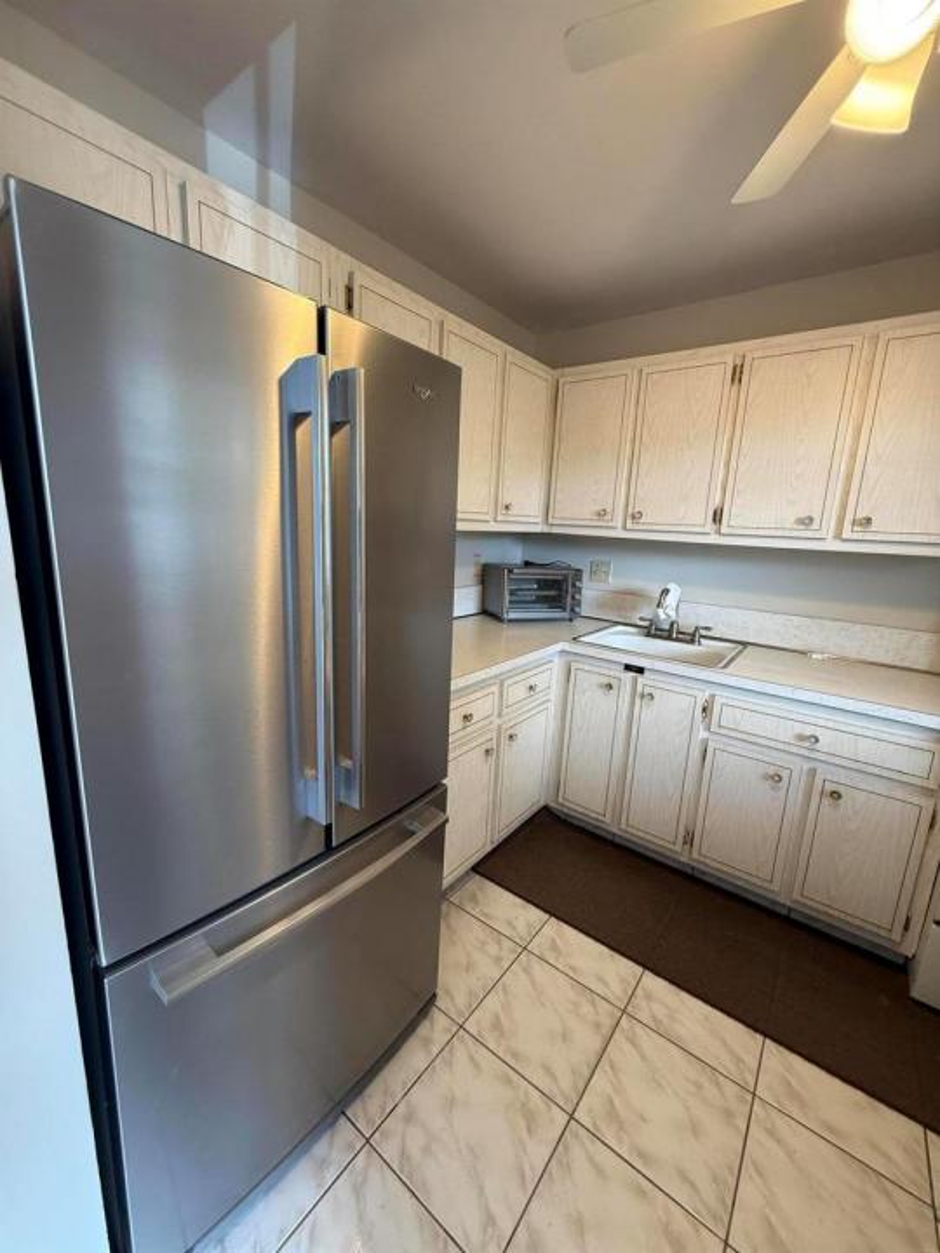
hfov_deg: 85.7
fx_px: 507
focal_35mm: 14
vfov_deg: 102.1
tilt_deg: -11.6
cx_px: 470
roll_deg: -3.3
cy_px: 626
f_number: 2.2
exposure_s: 1/120
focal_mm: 2.22
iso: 250
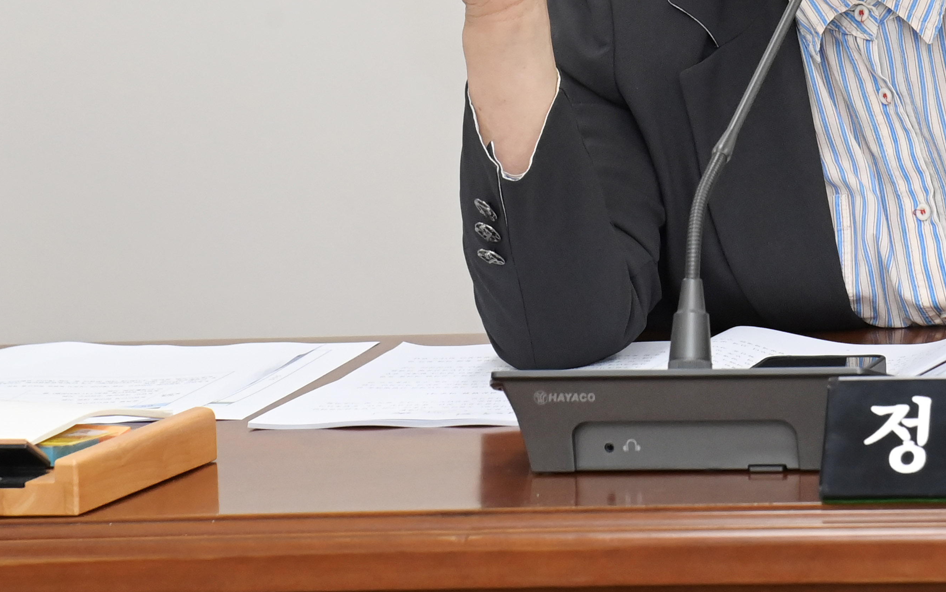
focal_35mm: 254
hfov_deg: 8.2
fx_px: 6549
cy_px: -40
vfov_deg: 5.2
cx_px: 924
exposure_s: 1/250
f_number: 7.1
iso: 3200
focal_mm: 120
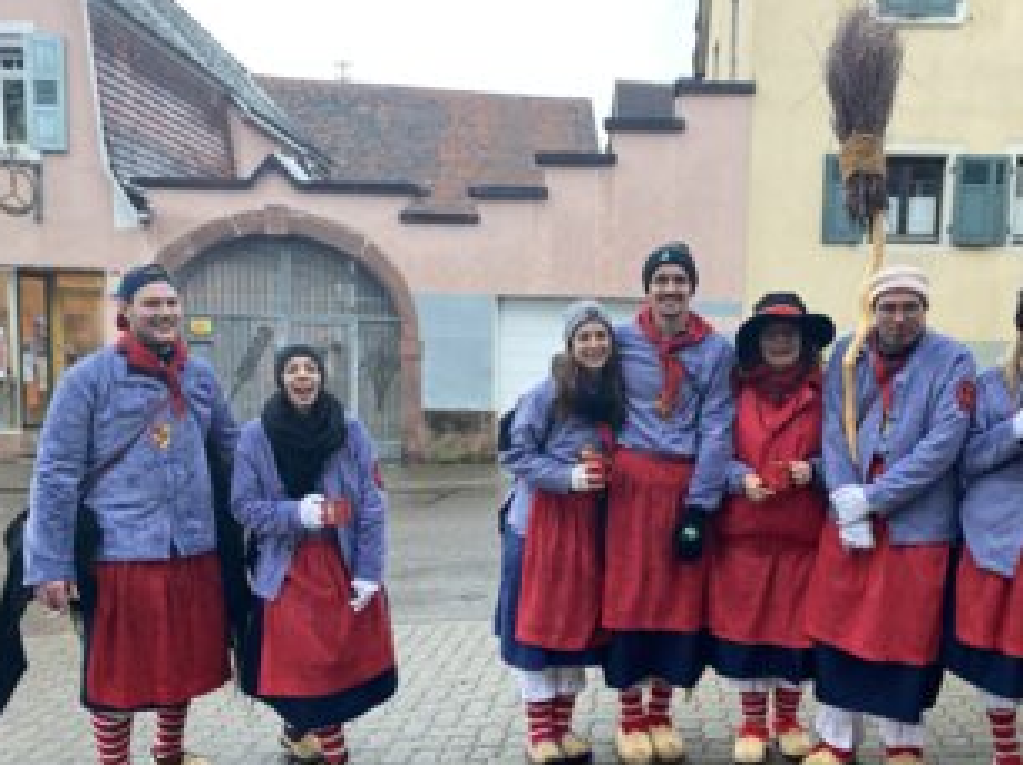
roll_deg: -2.5
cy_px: 441
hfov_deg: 53.6
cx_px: 622
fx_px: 1004
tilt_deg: -5.6
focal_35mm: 34
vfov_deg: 41.6
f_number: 1.8
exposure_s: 1/120
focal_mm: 4.25
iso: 125
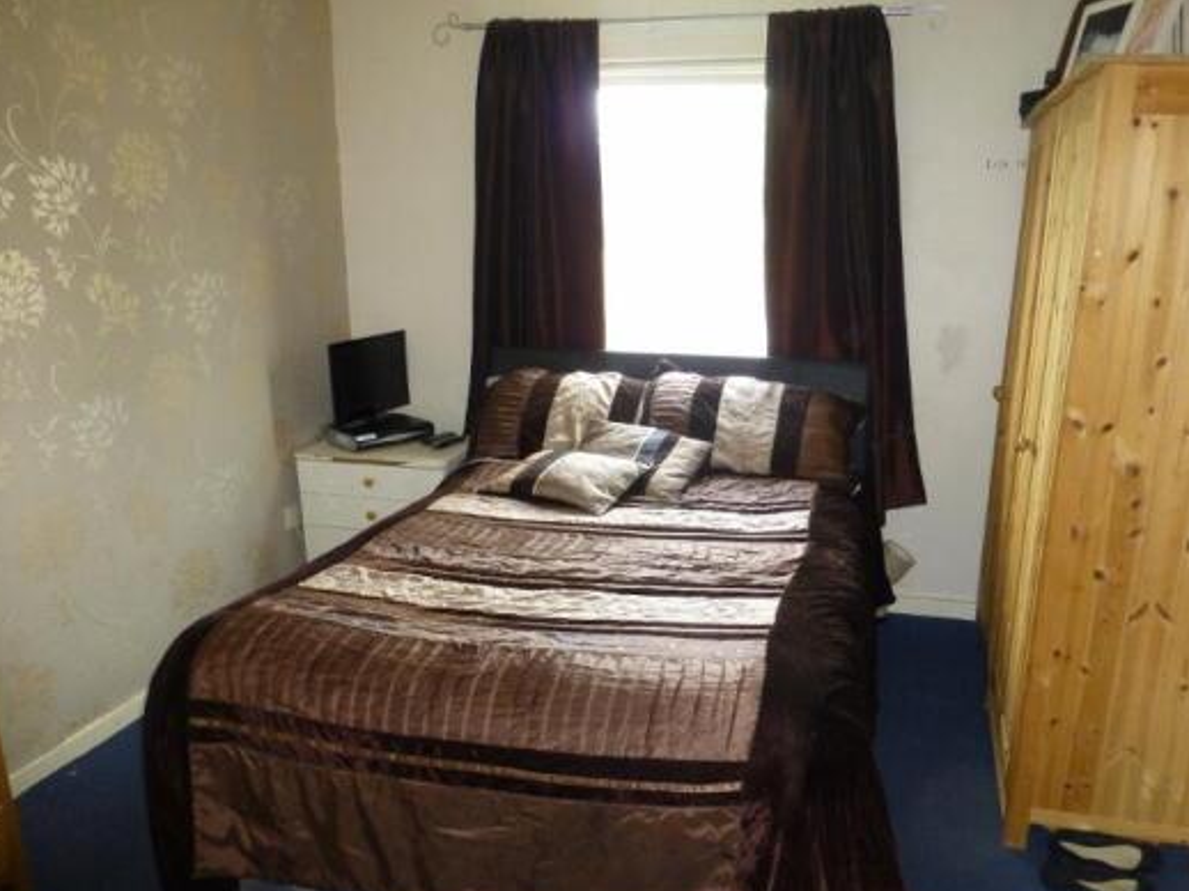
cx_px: 653
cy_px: 499
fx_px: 927
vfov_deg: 51.2
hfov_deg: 65.2
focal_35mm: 27
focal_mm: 4.3
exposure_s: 1/60
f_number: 3.3
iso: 500
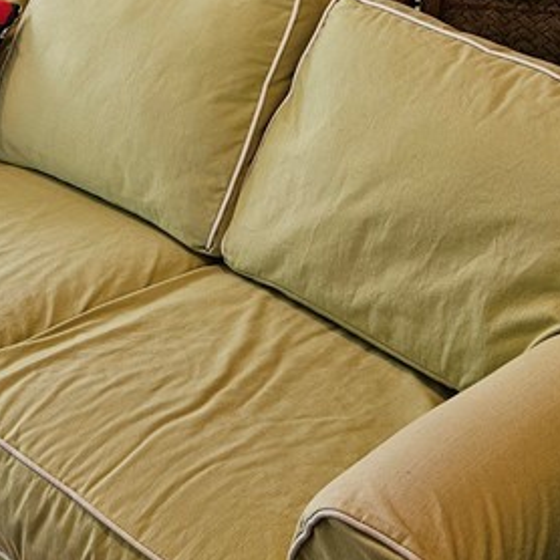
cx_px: 24
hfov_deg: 22.3
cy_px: -81
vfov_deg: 21.7
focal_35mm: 75
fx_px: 1373
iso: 100
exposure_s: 1/120
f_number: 1.8
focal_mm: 5.4
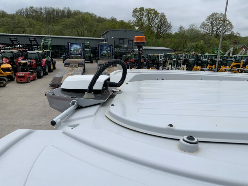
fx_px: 208
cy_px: 93
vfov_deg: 48.2
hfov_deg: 61.7
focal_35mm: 29
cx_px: 124
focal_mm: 3
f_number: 1.8
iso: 16
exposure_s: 1/1035
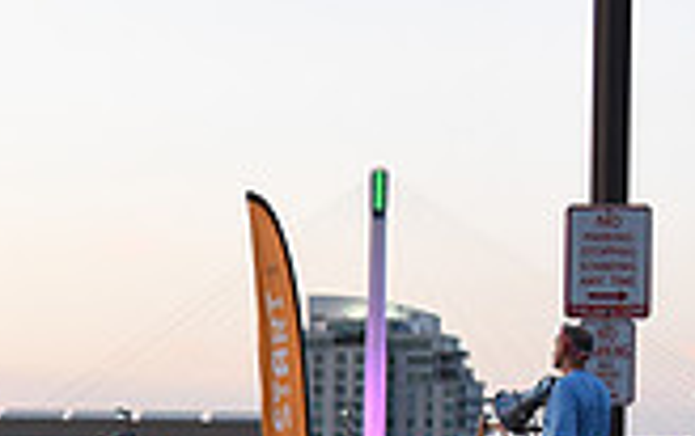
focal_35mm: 180
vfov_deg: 7.1
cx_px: -229
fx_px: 3414
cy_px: 743
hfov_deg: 11.3
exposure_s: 1/400
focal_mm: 50
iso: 2500
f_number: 3.2
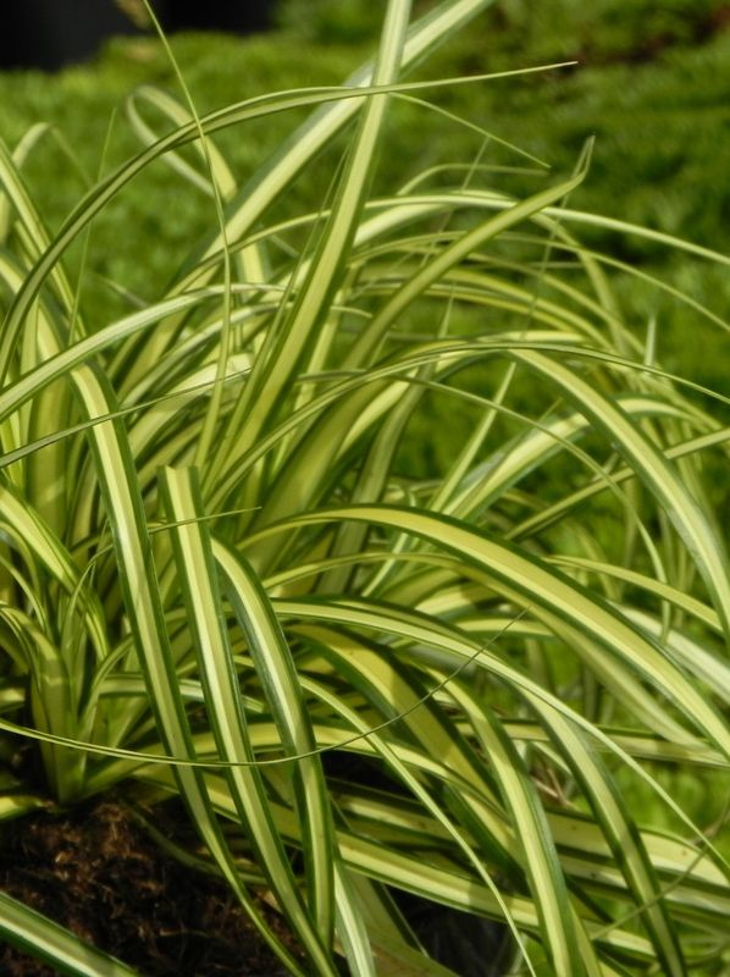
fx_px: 4565
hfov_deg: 9.1
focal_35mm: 162
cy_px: 488
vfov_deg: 12.2
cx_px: 365
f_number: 6.3
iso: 160
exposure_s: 1/1000
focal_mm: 28.8
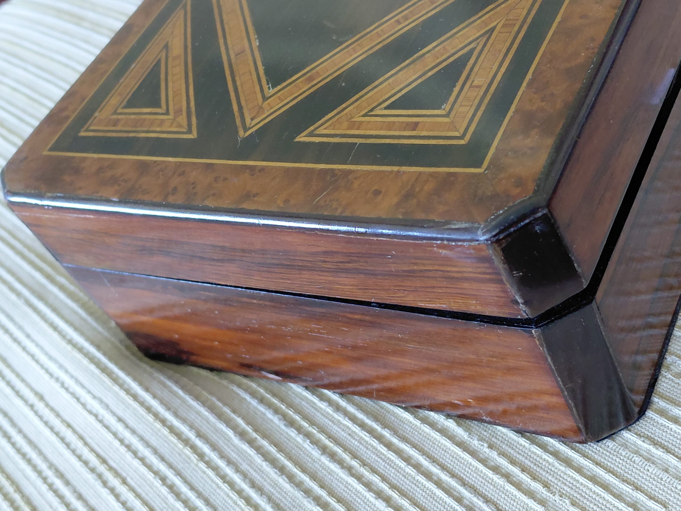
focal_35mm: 25
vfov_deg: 54.9
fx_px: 492
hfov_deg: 69.4
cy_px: 256
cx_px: 340
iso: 400
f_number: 1.8
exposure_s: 1/60
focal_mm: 4.69
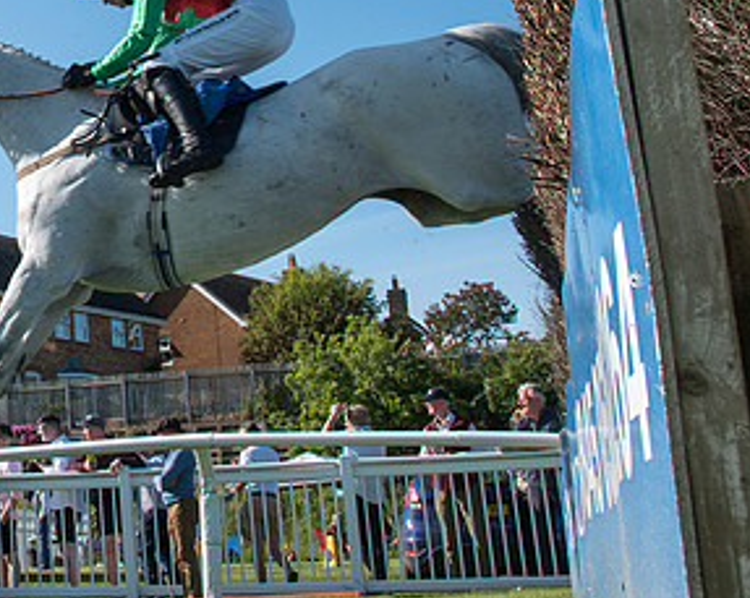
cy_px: -25
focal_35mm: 71
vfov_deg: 20.7
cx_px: -231
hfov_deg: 23.6
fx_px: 1574
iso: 500
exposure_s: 1/800
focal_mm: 24
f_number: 8
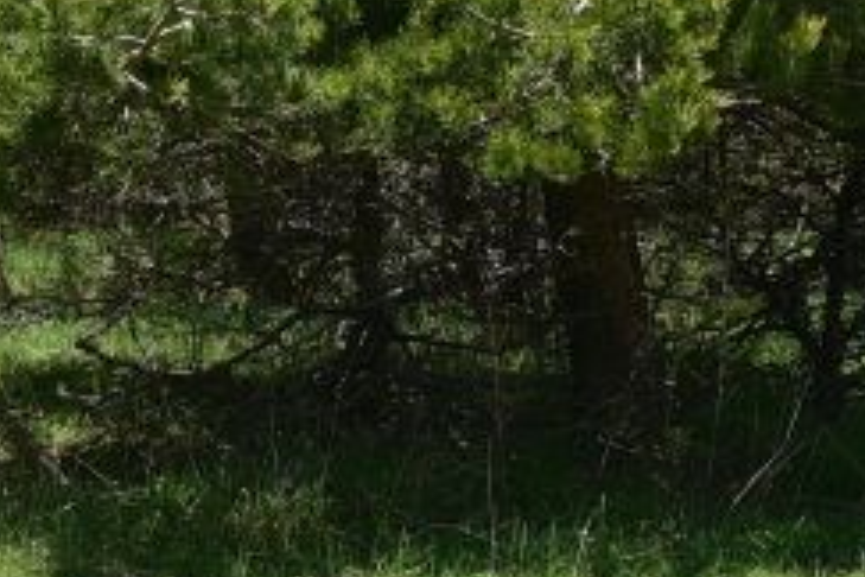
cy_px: -333
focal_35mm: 267
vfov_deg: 5.1
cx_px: 409
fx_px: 6415
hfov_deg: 7.7
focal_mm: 50
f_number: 13
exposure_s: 1/250
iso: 320
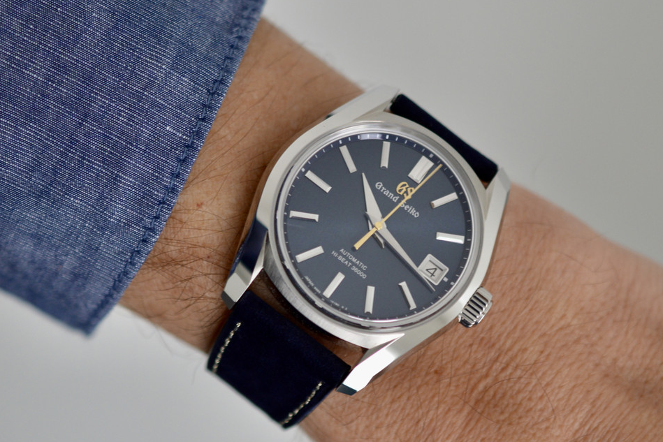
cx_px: 352
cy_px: 198
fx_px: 1400
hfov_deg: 26.6
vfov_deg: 17.9
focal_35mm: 76
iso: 400
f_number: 3.5
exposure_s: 1/60
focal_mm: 40
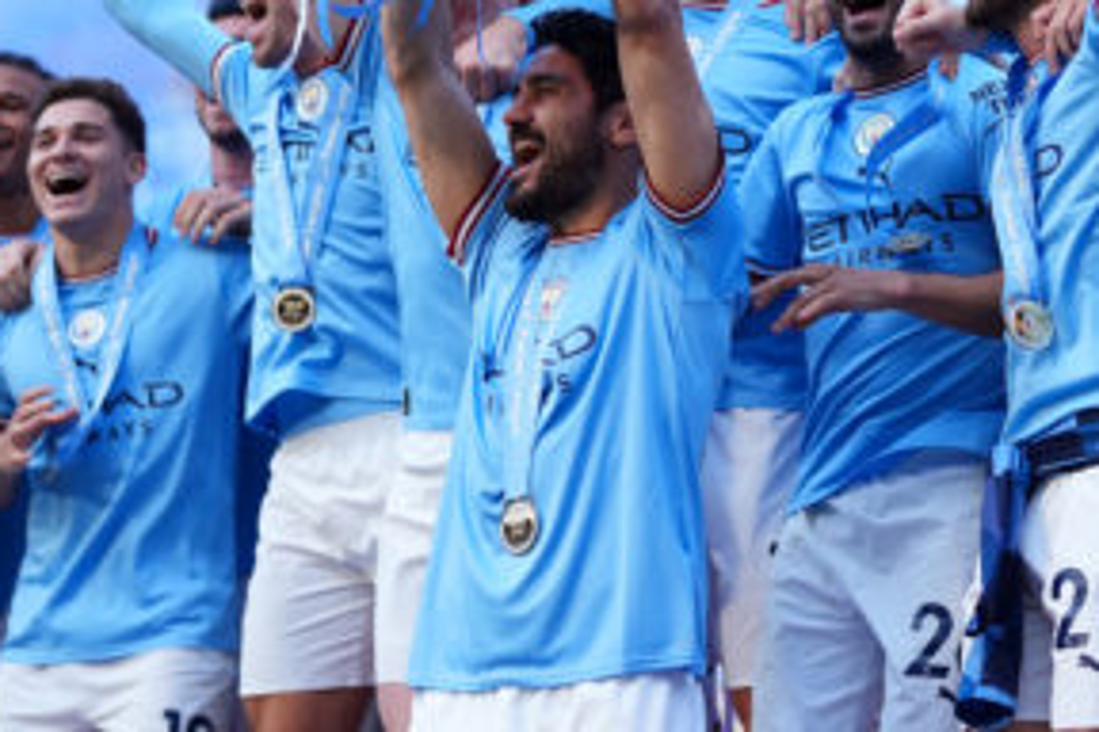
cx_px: 862
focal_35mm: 130
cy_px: 69
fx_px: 3968
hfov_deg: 15.7
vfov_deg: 10.5
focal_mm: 50
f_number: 1.6
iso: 500
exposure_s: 1/3200
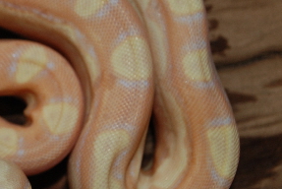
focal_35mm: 117
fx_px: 917
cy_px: 90
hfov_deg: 17.0
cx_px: -8
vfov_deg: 11.7
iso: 200
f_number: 4.5
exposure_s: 1/60
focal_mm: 28
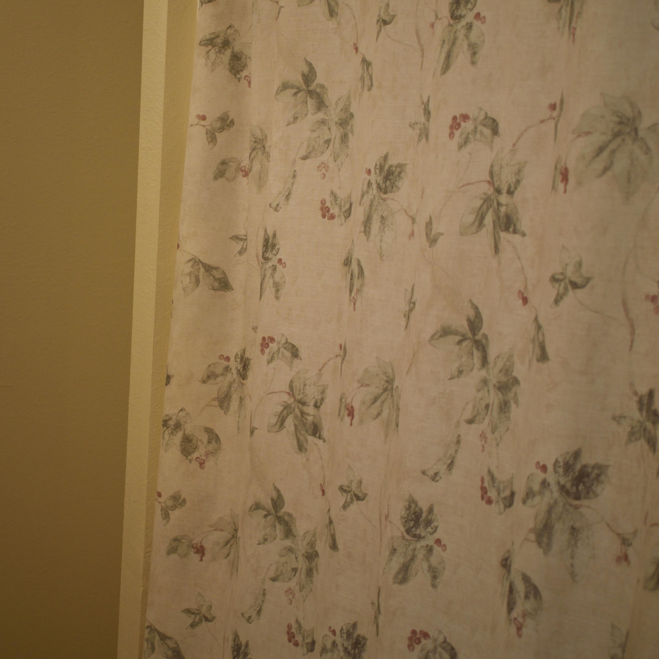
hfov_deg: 27.0
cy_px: 326
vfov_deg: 27.3
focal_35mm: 63
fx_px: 1357
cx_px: 181
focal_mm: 32
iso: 640
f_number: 4.5
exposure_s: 1/60
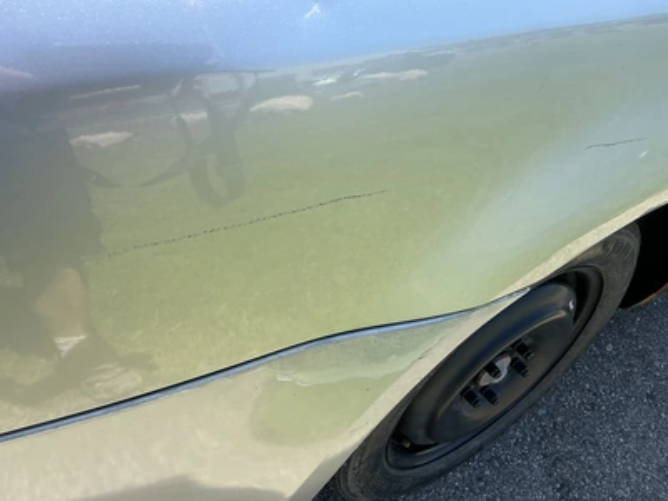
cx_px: 334
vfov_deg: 49.7
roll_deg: -8.0
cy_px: 250
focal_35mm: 28
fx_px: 540
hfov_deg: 63.4
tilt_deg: -44.5
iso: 25
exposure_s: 1/719
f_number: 1.8
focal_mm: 3
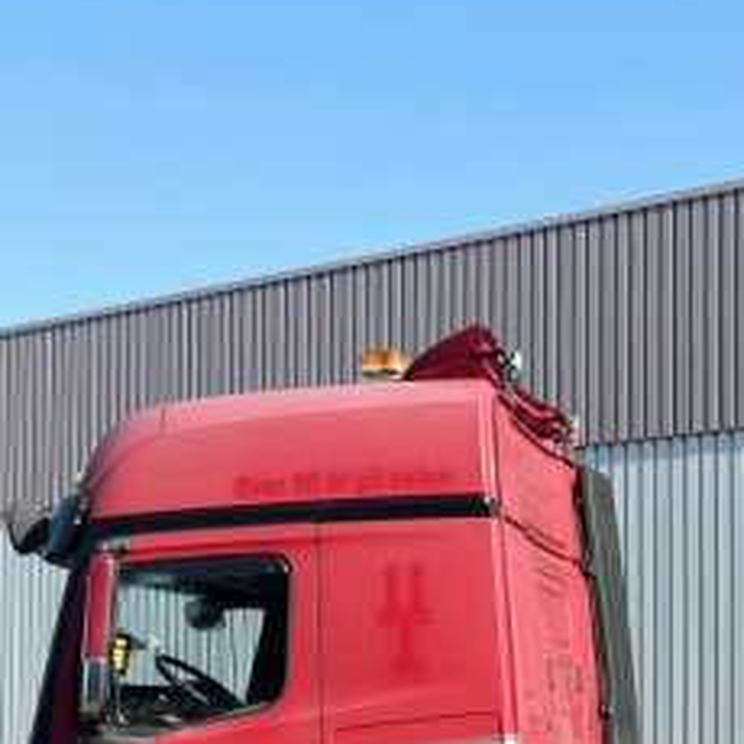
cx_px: 932
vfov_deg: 25.6
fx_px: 1556
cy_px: 731
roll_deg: +0.2
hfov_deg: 24.0
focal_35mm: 64
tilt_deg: +2.5
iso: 50
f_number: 1.5
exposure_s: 1/2353
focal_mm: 5.7
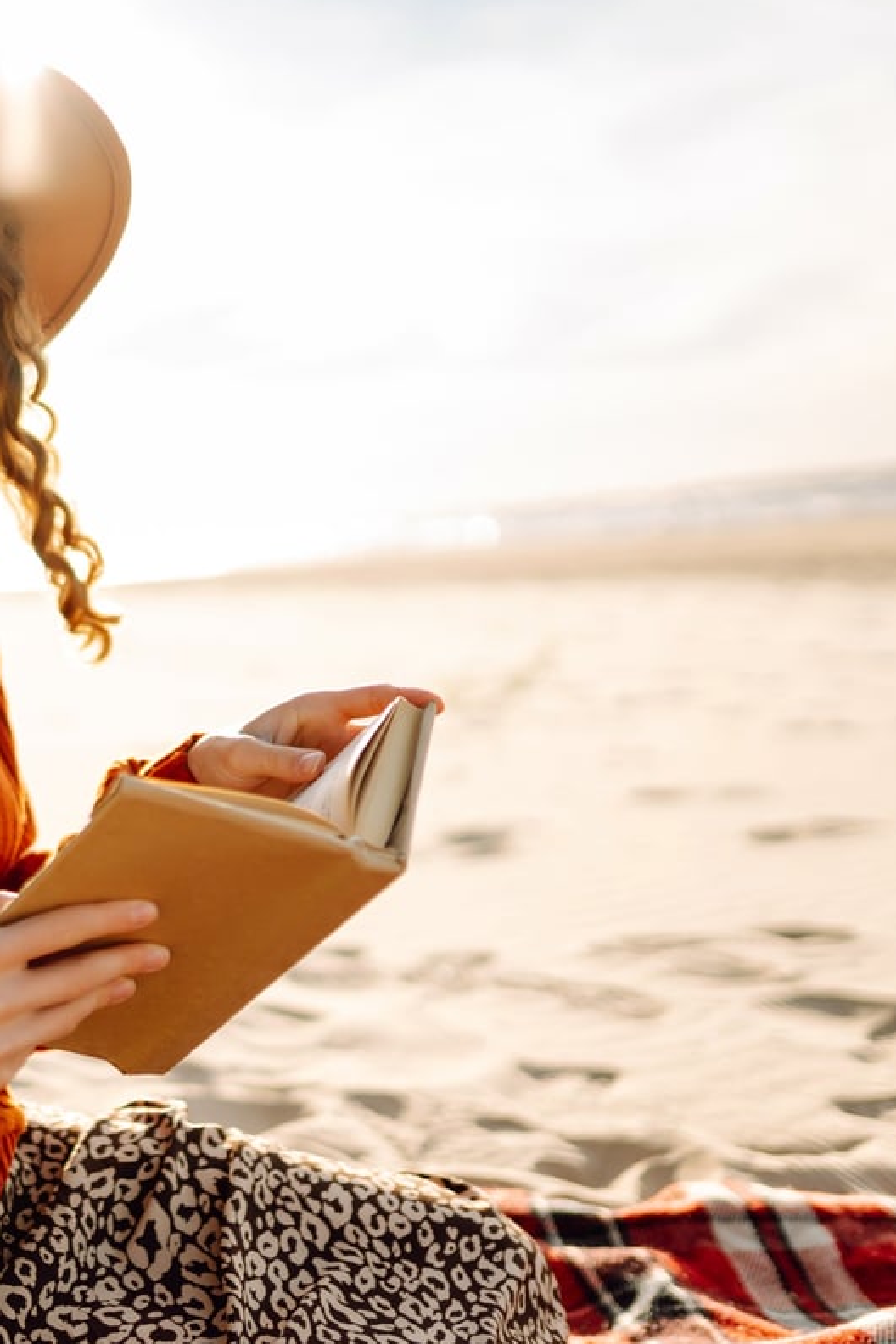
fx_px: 1979
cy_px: 671
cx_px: -42
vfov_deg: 37.5
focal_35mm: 53
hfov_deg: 24.1
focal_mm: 35
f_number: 1.4
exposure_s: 1/4000
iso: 125
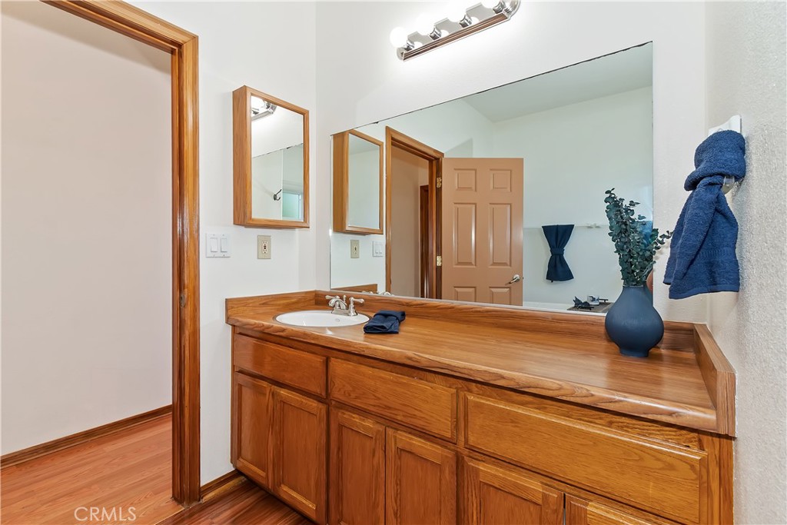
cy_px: 262
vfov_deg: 77.3
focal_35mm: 15
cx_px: 394
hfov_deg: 100.4
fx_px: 328
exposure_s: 1/30
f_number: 8
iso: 400
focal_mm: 10
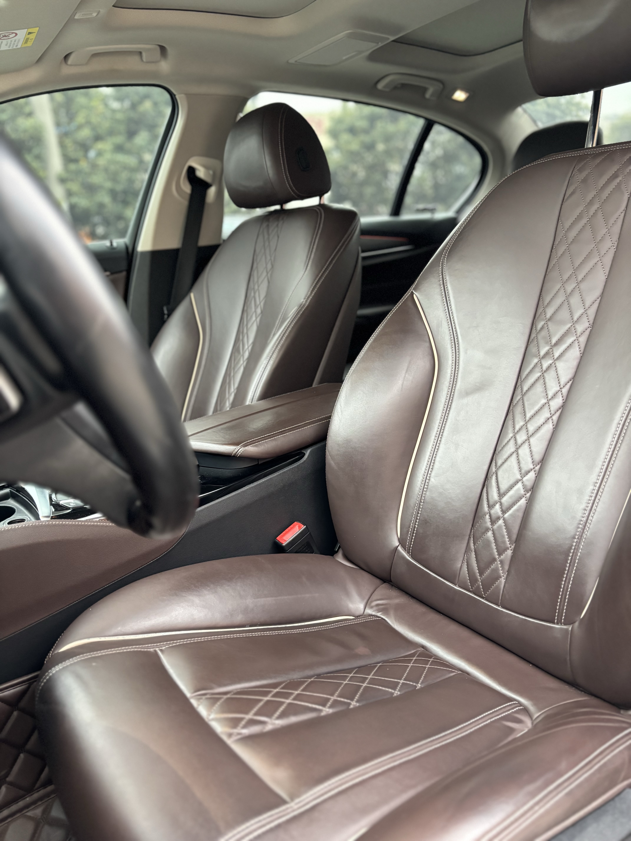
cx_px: 316
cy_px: 420
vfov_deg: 67.3
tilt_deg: -14.9
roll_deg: +3.8
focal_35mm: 26
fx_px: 632
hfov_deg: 53.1
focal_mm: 5.96
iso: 500
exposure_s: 1/60
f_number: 1.6
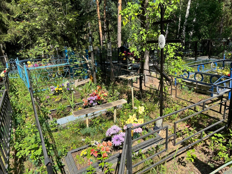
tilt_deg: -14.5
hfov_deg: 67.3
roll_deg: +2.4
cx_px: 116
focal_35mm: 26
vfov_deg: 53.1
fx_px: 174
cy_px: 87
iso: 50
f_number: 1.5
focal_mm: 5.7
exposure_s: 1/2165
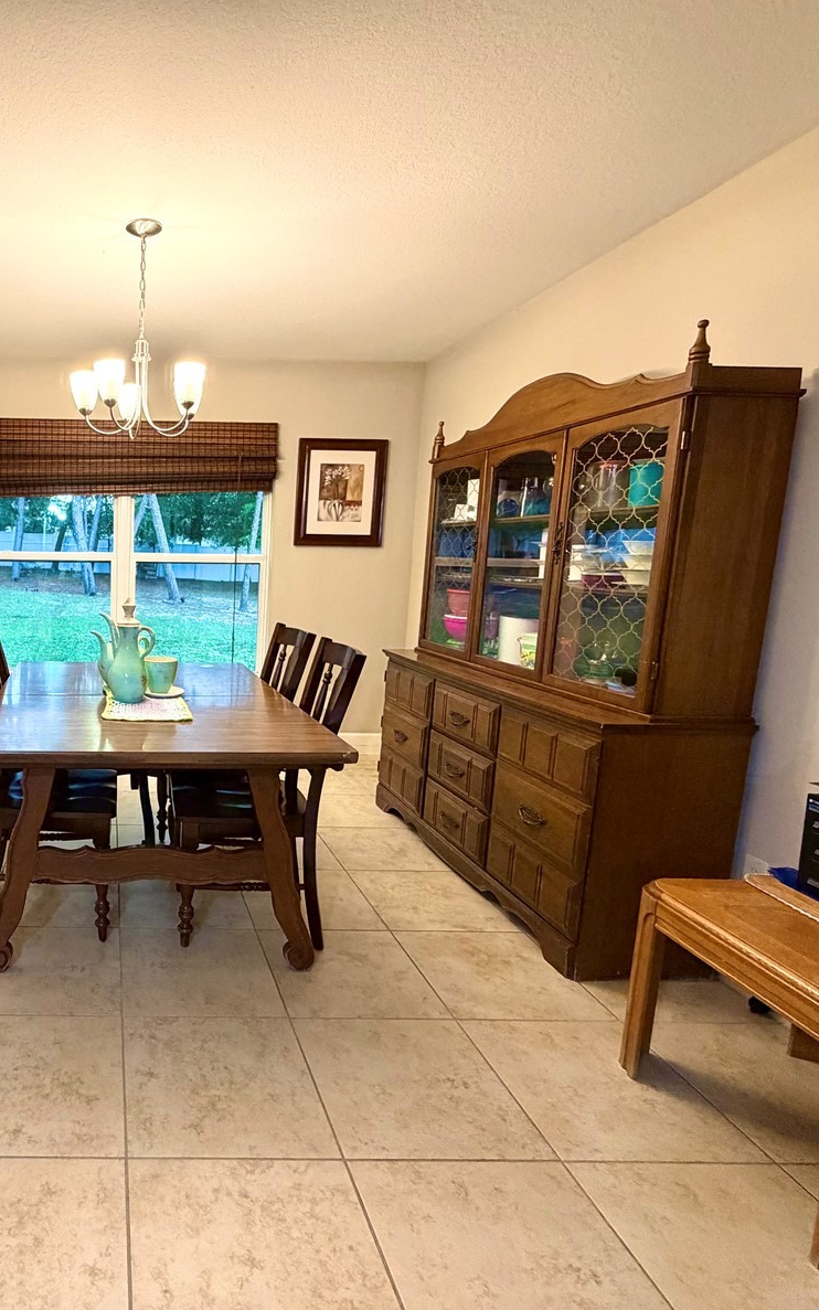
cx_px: 120
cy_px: 658
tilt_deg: -8.3
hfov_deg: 53.9
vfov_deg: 85.1
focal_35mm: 20
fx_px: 714
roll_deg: -0.9
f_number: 2.2
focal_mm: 2.22
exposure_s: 1/60
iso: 400
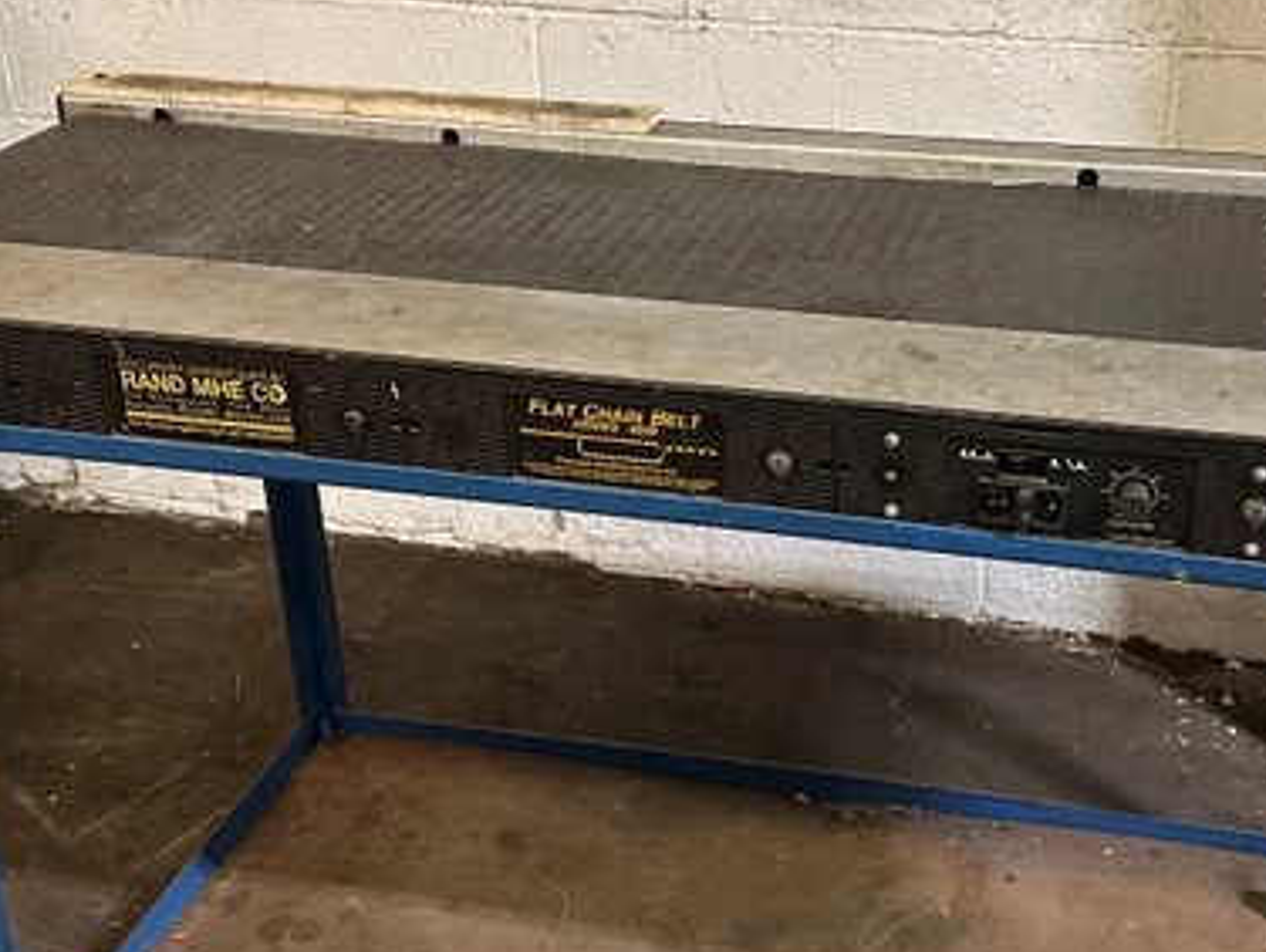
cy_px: 437
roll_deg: -0.7
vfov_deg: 30.3
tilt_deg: -26.5
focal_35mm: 48
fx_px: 1757
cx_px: 800
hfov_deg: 39.3
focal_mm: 6.86
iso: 250
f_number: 1.78
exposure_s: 1/60
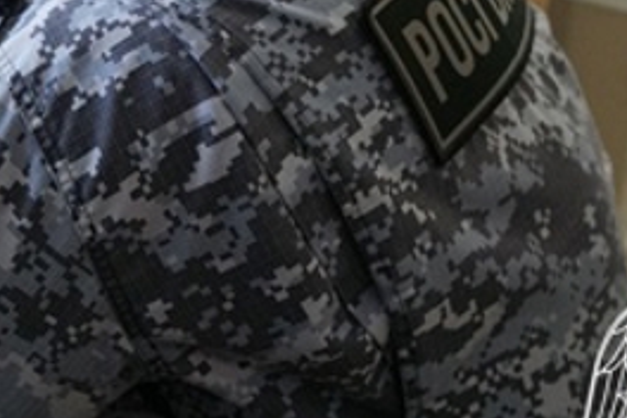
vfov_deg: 14.8
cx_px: -14
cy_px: -78
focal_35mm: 89
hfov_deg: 21.9
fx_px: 1557
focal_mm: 21
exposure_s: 1/160
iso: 1000
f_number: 4
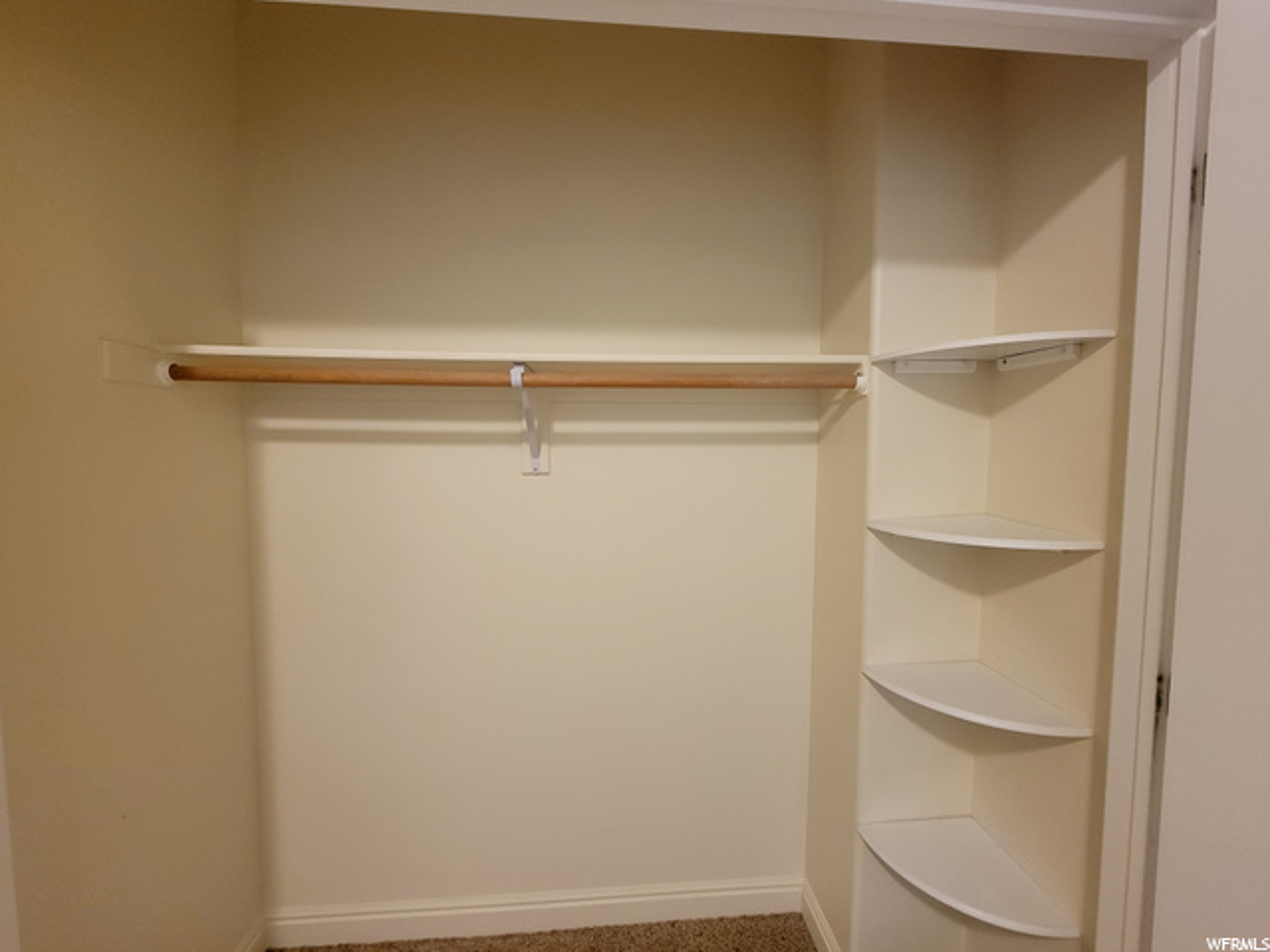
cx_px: 635
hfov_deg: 106.2
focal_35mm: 13
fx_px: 477
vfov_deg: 89.9
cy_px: 476
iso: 500
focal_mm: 2.2
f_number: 2.2
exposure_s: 1/30
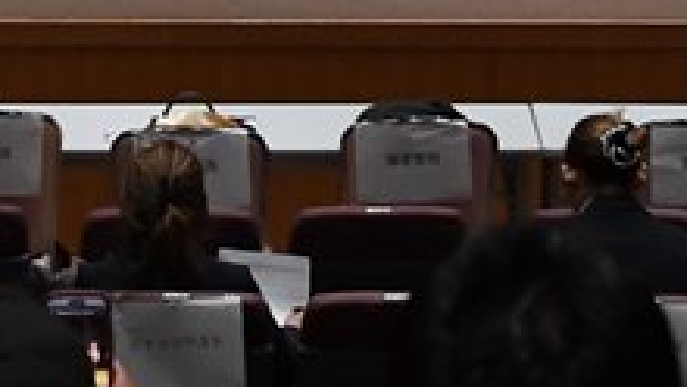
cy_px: -403
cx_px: 358
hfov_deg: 6.3
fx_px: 6251
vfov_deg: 3.5
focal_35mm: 343
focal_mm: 62
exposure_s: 1/400
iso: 5000
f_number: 5.6
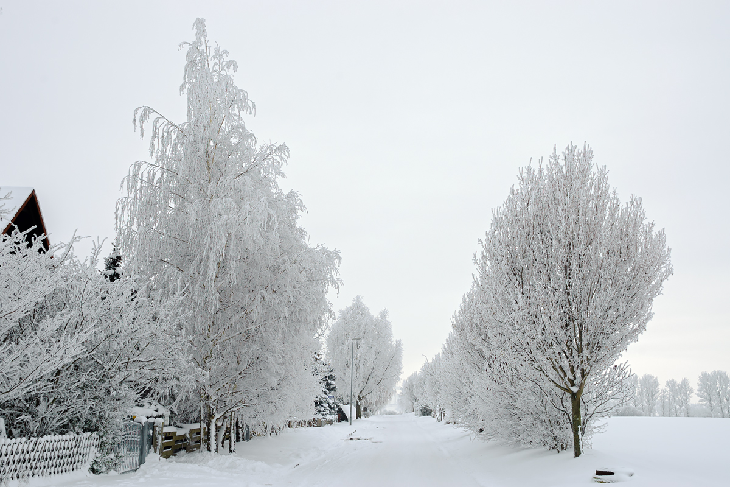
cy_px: 244
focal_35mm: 39
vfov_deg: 34.2
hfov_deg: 49.6
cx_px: 365
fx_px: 791
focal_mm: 26
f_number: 8
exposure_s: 1/90
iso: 200
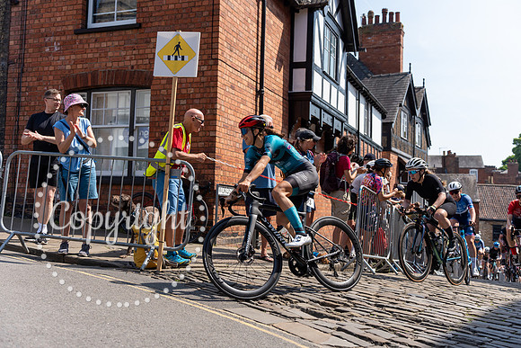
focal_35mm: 38
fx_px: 550
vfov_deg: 35.1
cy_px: 174
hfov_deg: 50.7
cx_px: 260
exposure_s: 1/2500
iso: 160
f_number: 3.5
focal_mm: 38
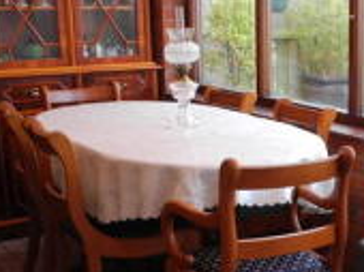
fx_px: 1008
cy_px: 226
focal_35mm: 96
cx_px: 476
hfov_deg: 18.9
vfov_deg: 15.2
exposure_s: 1/54.8
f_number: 2.8
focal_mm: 6
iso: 100
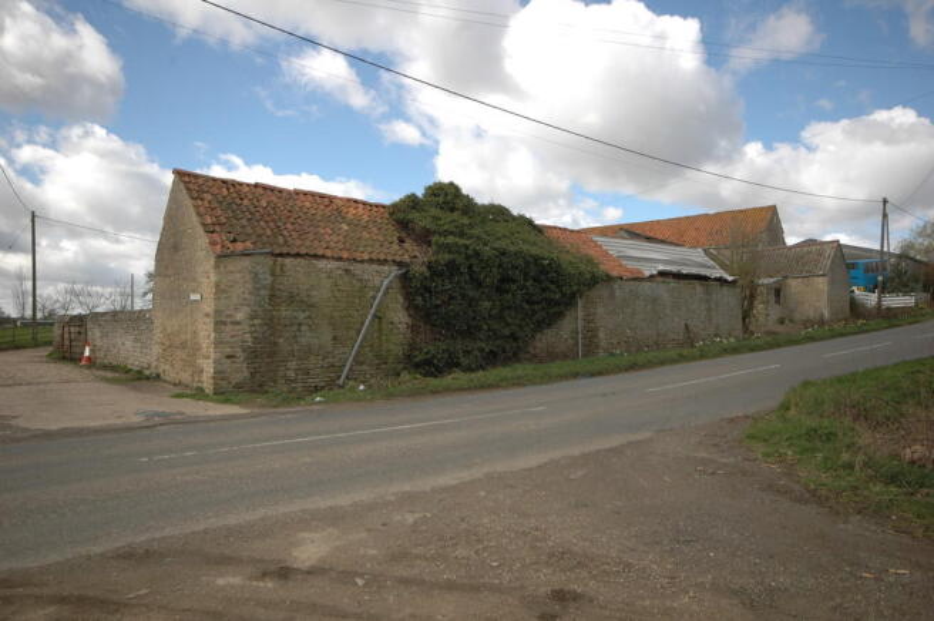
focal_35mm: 27
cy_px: 310
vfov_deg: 47.8
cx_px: 467
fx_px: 700
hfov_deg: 67.4
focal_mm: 18
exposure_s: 1/500
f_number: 8
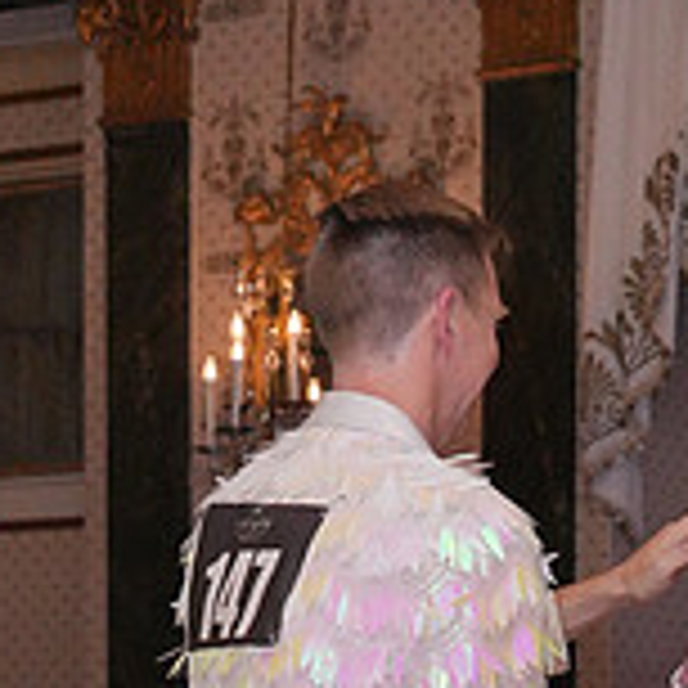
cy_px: 1097
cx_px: 776
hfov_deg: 9.8
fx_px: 3980
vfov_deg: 9.5
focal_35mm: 177
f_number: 5.6
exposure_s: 1/250
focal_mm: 55
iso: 5000
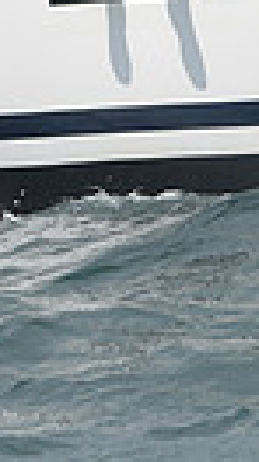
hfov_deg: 2.6
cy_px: -184
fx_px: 5643
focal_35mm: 461
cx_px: 133
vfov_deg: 4.7
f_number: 13
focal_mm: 100
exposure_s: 1/800
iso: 320
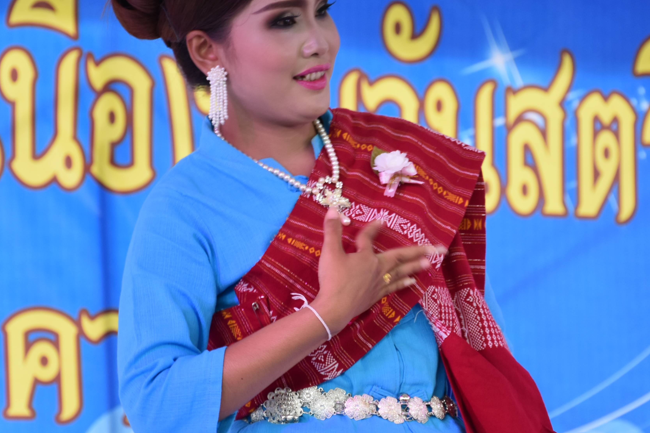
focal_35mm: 203
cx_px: 379
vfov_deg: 6.8
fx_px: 3663
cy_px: 277
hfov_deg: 10.1
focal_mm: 75
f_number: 5
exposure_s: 1/60
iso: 400
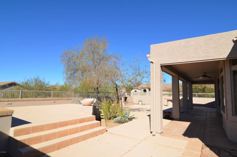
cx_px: 118
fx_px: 138
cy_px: 78
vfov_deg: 59.3
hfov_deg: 81.3
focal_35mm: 21
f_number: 8
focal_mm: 14
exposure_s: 1/320
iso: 100
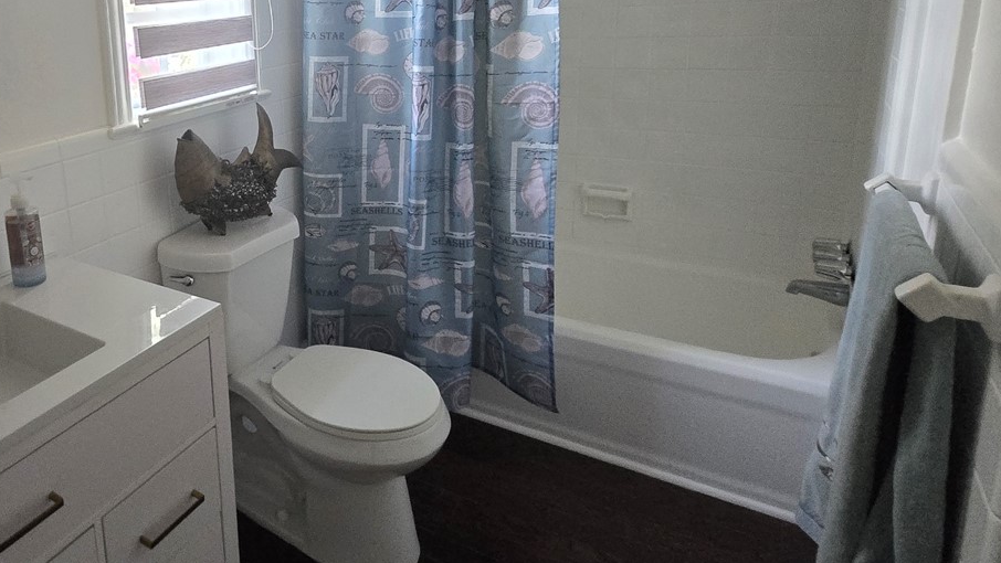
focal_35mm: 25
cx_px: 249
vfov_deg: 44.1
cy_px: 126
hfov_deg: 69.1
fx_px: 664
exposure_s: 1/60
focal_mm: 1.7
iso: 800
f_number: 2.2
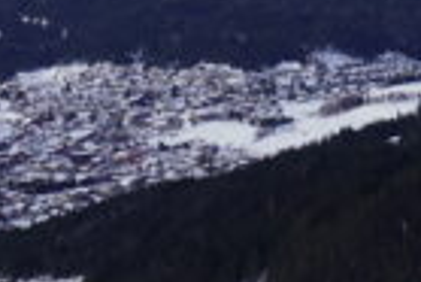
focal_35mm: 162
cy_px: 73
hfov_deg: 11.5
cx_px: 827
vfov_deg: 8.5
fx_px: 1898
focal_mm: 25
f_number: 5.6
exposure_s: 1/500
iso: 100
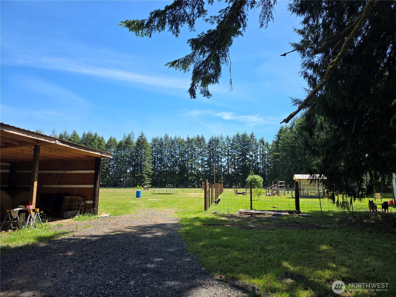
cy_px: 148
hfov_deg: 73.9
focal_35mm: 23
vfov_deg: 58.9
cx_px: 198
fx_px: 263
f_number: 1.7
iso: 80
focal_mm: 6.3
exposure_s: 1/3151
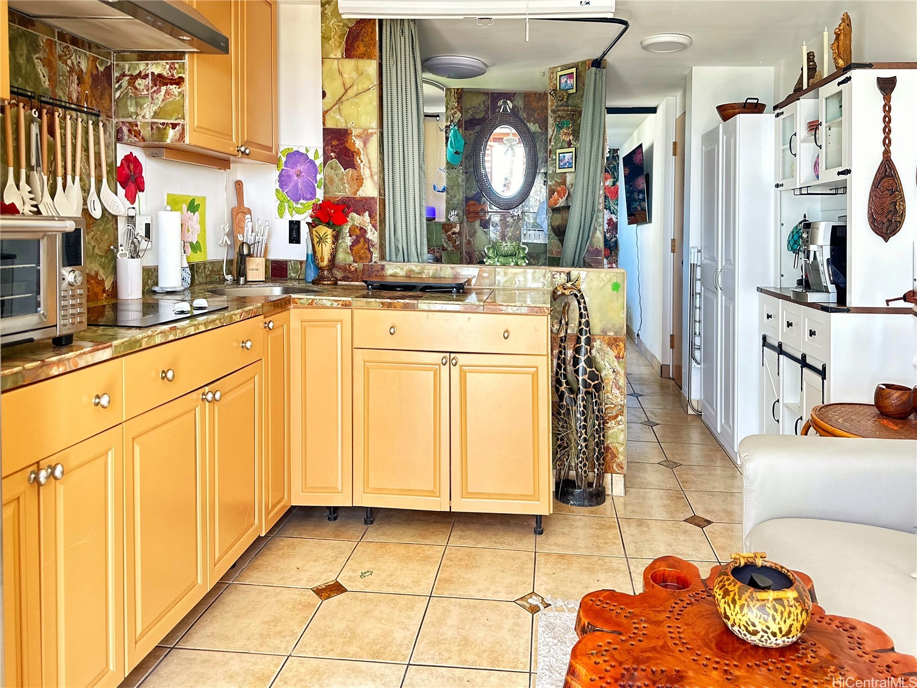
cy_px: 344
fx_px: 636
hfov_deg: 71.6
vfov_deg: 56.8
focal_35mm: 24
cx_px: 458
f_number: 1.78
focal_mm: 6.86
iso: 160
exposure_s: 1/64
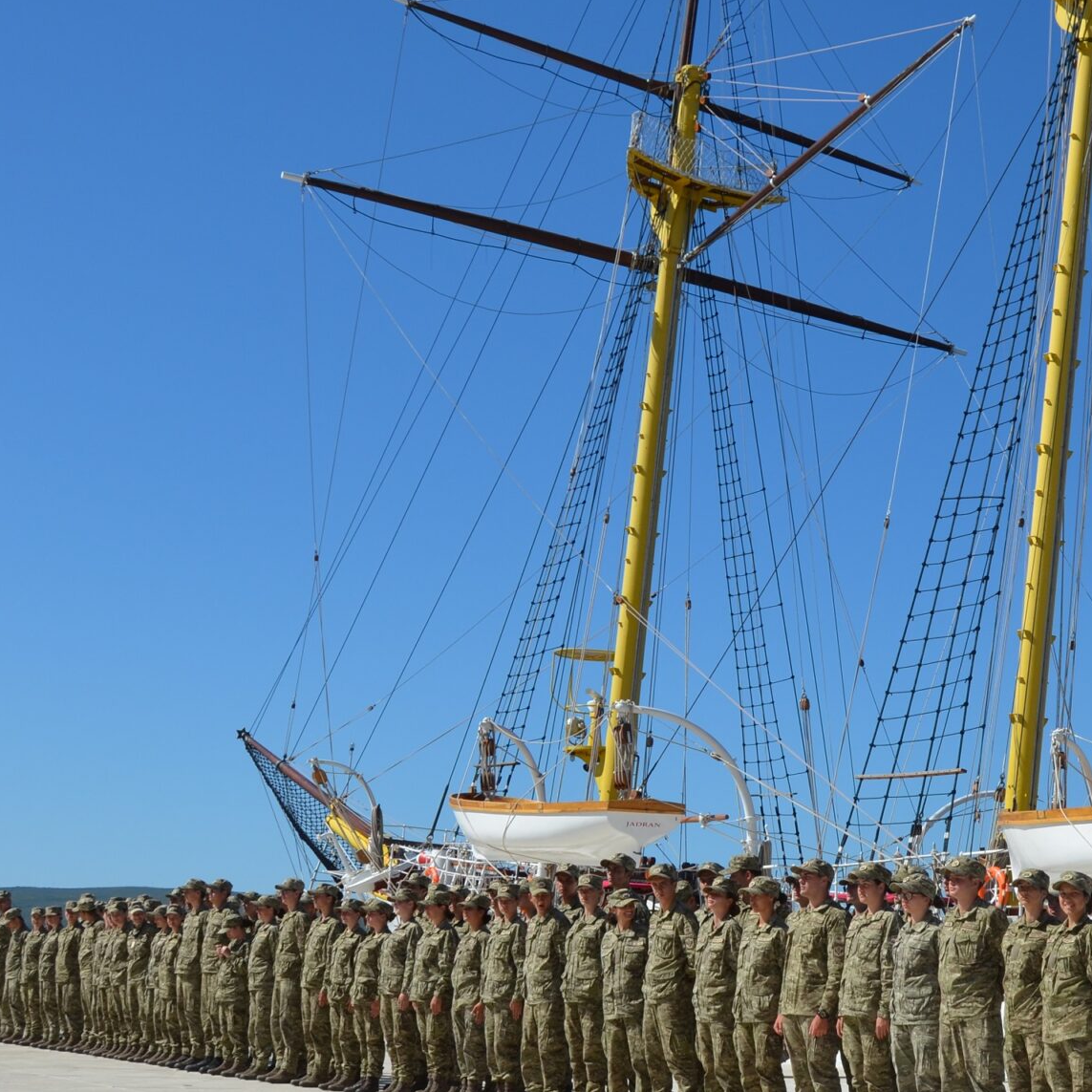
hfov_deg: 29.3
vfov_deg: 30.0
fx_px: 2034
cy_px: 514
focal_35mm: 57
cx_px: 884
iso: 100
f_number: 9
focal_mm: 20
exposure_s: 1/320
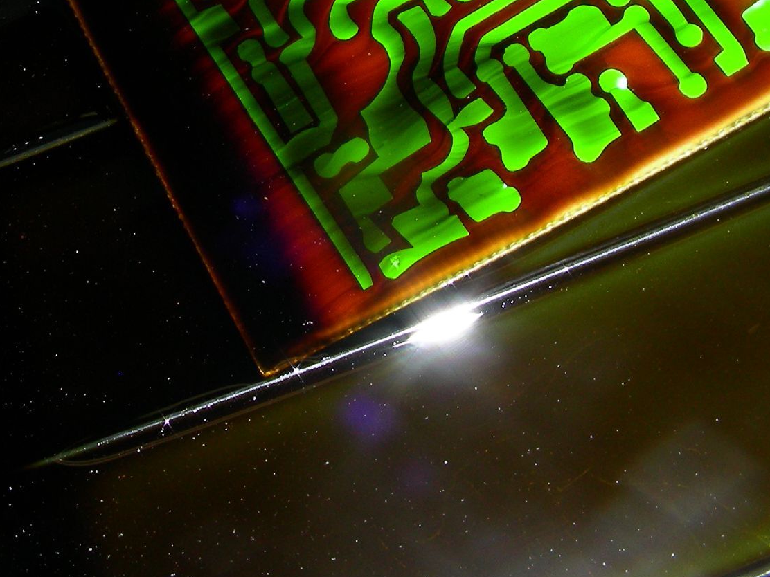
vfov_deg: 20.6
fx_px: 1557
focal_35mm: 70
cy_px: 71
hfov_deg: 27.4
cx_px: 185
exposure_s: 1/60.1
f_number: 6.8
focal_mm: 6.3
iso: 50
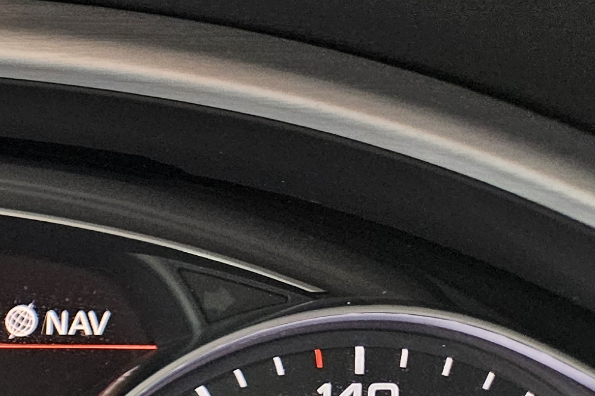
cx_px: -521
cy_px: 726
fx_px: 1586
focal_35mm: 96
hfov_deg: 16.9
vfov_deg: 12.8
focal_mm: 5.4
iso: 320
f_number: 1.8
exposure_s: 1/120
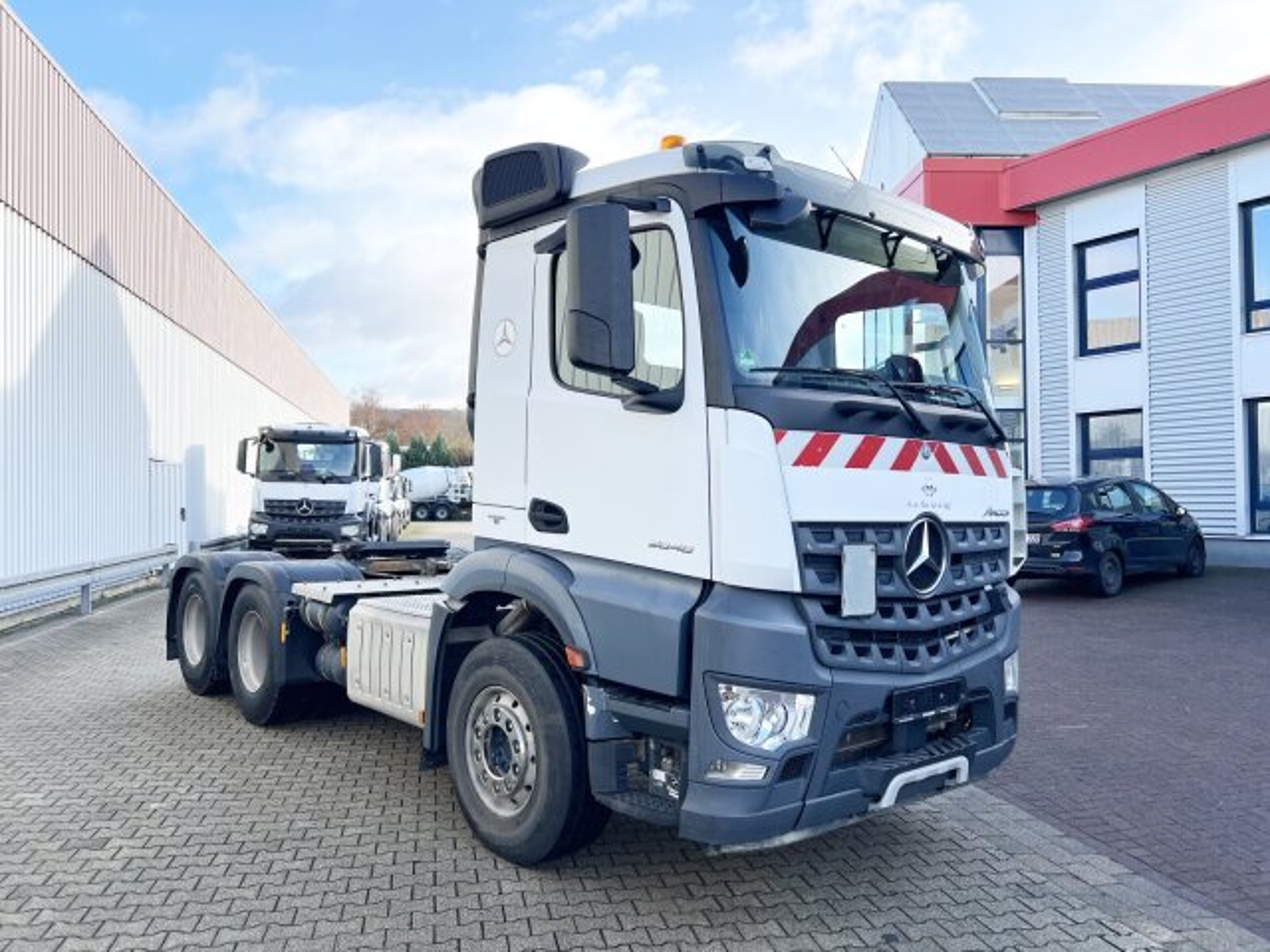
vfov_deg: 53.1
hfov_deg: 67.3
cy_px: 476
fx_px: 954
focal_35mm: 26
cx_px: 635
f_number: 1.5
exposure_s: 1/1395
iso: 50
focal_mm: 5.7
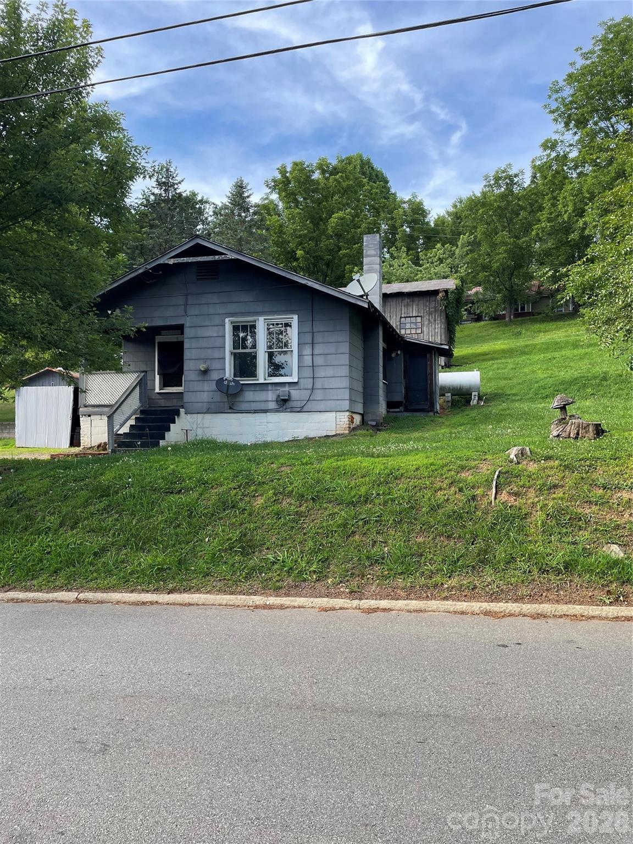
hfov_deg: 53.1
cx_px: 316
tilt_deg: +1.2
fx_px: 634
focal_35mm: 26
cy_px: 422
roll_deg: +0.3
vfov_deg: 67.3
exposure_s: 1/619
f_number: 1.6
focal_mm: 4.2
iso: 32
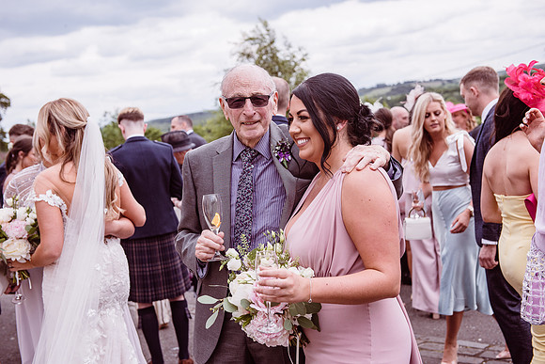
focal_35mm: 48
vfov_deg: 28.1
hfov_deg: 41.1
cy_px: 182
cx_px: 272
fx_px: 727
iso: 250
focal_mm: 48
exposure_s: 1/1600
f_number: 4.5
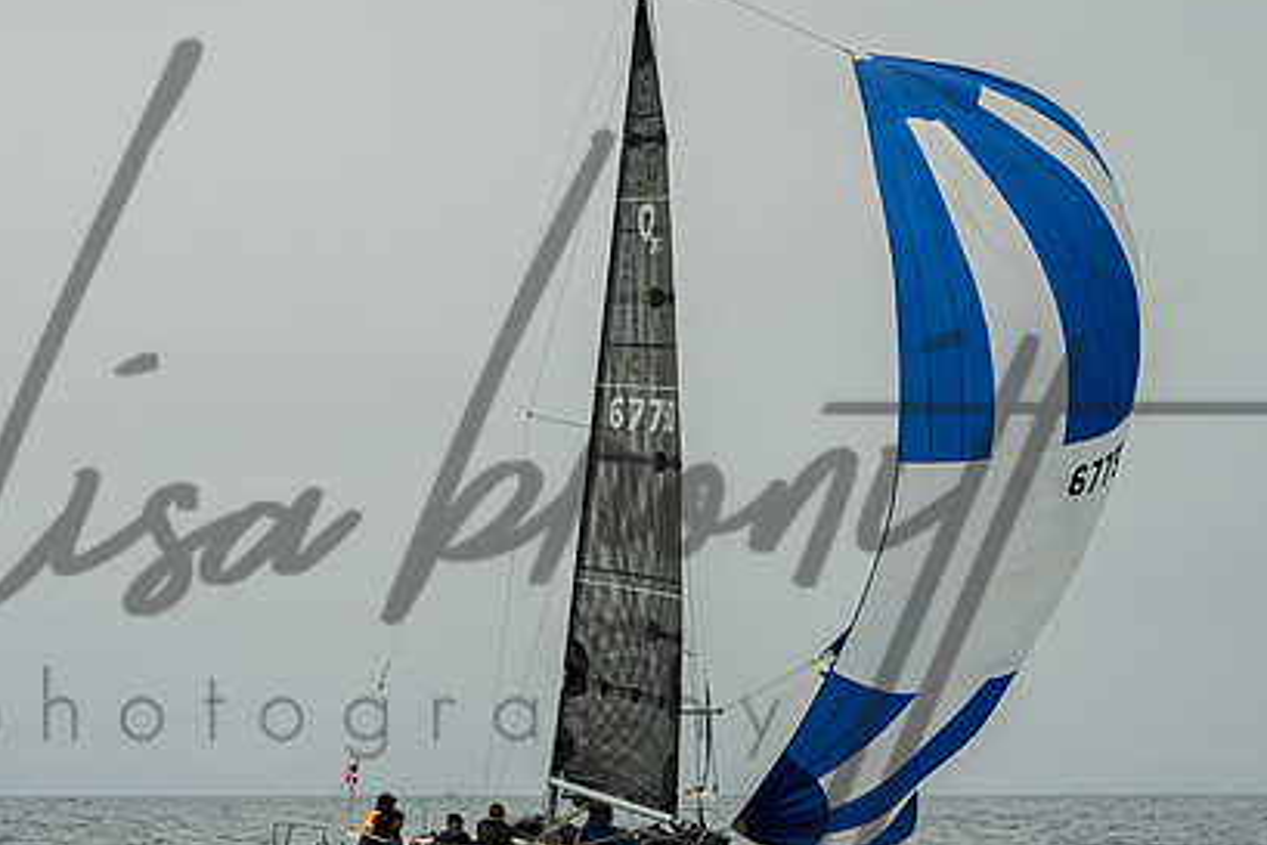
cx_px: 294
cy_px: 715
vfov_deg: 12.7
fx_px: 3767
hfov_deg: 18.9
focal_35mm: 107
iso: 400
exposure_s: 1/3200
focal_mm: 54
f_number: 5.6
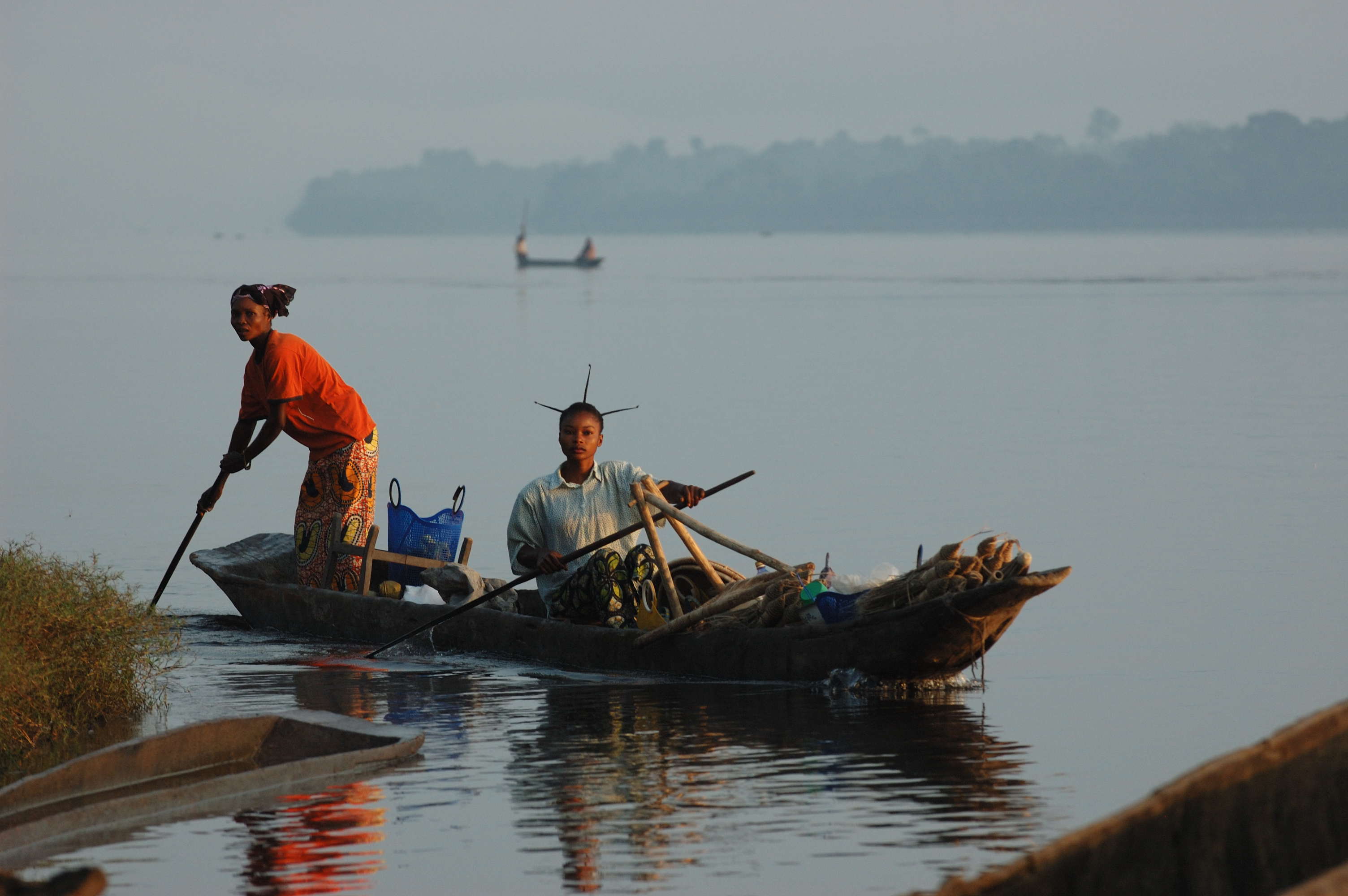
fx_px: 11223
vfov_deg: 4.6
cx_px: 674
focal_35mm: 300
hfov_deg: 6.9
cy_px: 448
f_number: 5.6
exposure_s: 1/500
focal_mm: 200
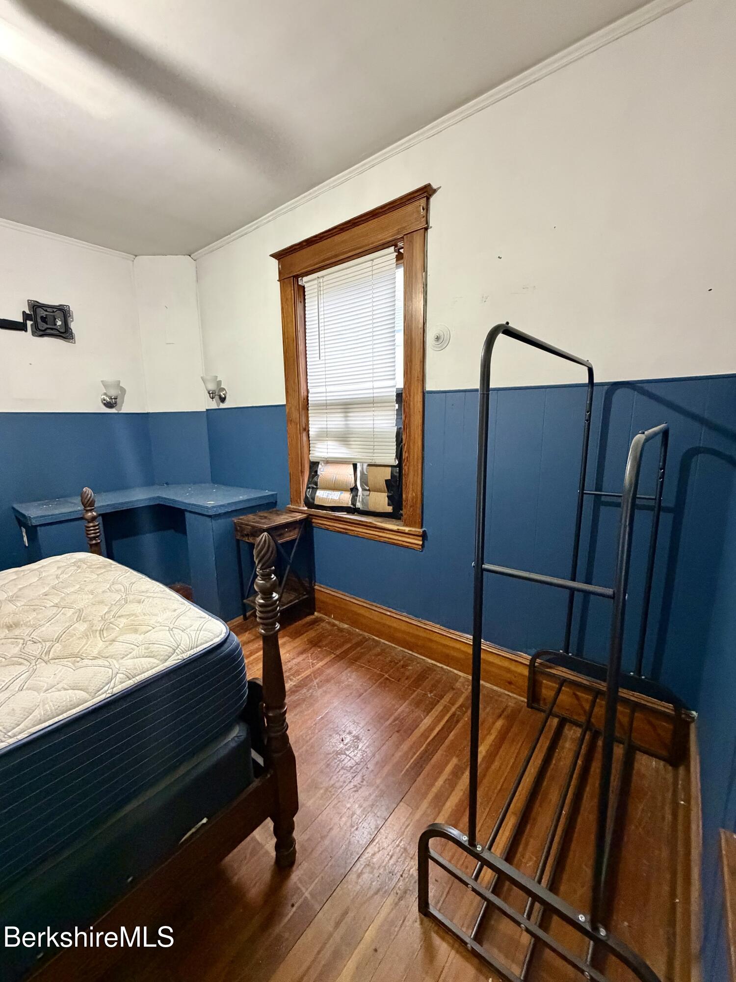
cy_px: 491
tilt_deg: -9.9
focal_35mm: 14
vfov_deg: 102.1
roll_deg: +0.1
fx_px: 397
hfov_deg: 85.7
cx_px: 368
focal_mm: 2.22
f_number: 2.2
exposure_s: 1/60
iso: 640
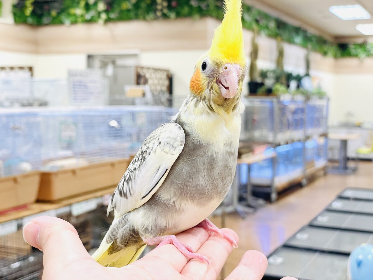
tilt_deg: -4.0
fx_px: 560
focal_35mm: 52
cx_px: 186
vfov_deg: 28.0
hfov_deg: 36.8
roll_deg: -0.8
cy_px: 140
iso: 100
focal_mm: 6
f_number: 2
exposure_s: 1/100
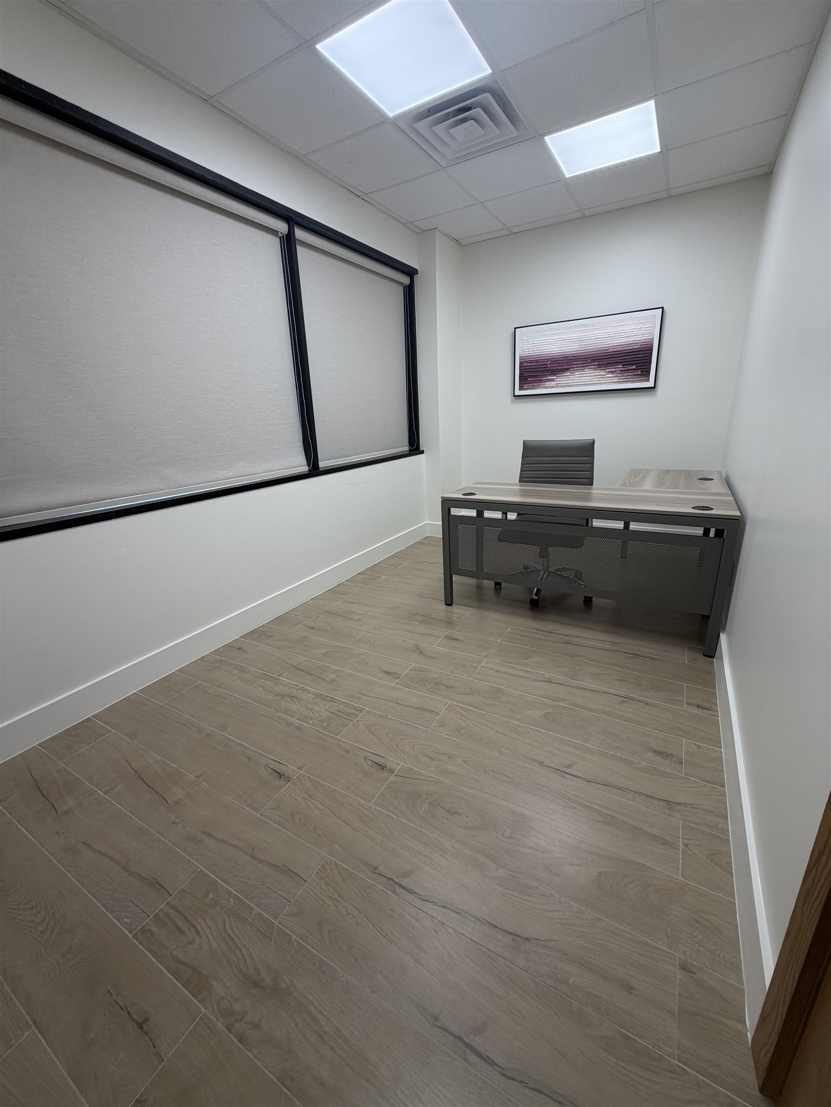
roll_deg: +2.2
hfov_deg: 85.7
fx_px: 448
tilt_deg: -17.5
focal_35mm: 14
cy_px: 554
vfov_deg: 102.1
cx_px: 416
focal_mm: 2.22
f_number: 2.2
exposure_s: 1/120
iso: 100
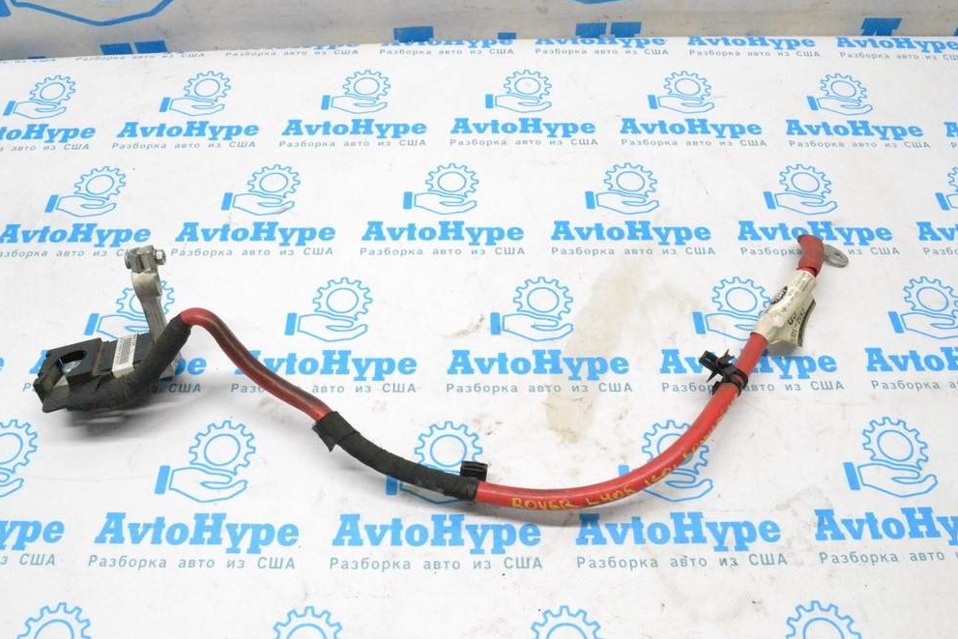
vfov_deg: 42.3
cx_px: 468
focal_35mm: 31
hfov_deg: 60.3
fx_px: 825
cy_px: 326
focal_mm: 20
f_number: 11
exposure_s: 1/160
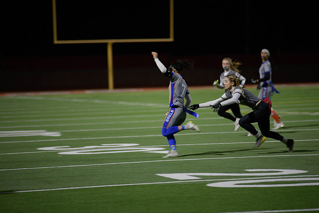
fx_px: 1773
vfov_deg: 6.9
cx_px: 160
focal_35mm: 200
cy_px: 106
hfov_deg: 10.3
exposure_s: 1/200
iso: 640
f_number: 2.8
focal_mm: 200
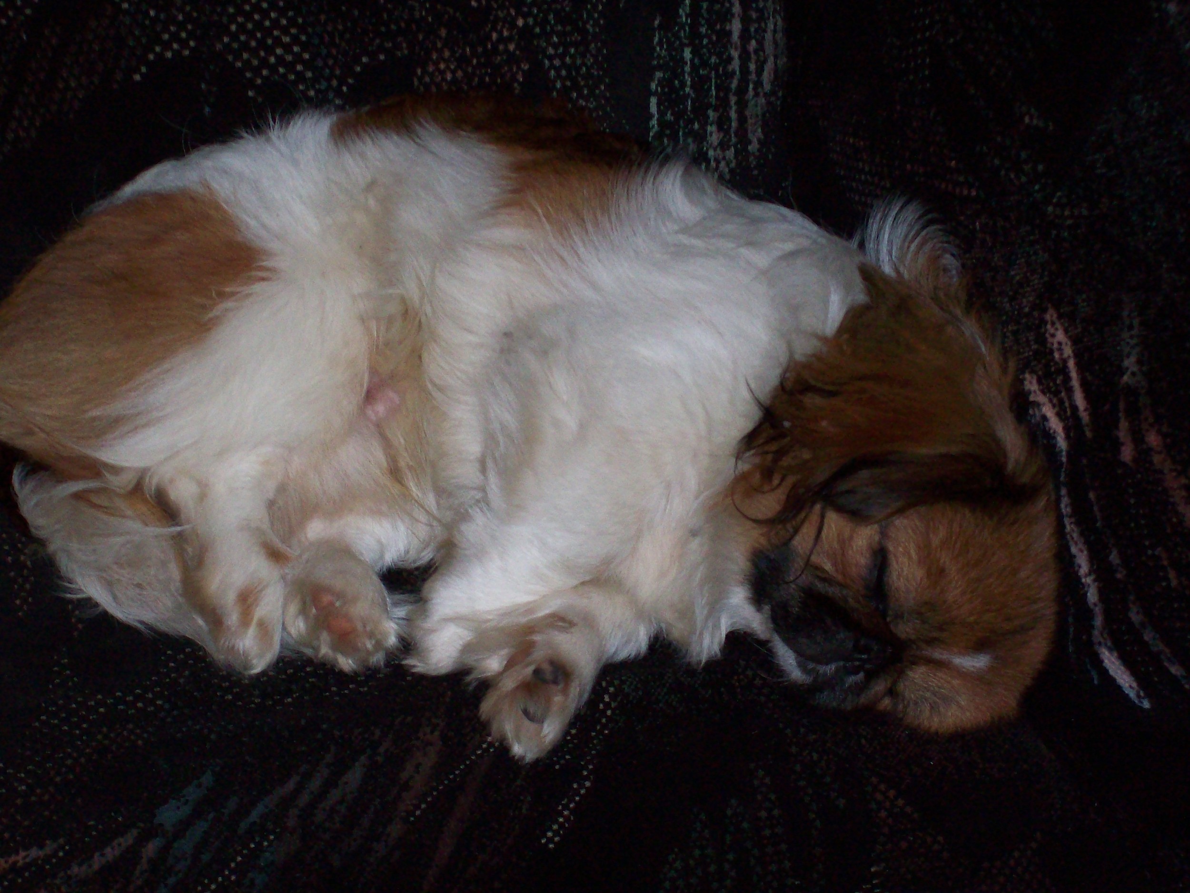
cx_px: 595
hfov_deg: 18.2
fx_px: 3713
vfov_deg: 13.7
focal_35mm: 108
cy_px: 446
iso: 200
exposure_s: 1/128
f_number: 4.8
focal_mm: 18
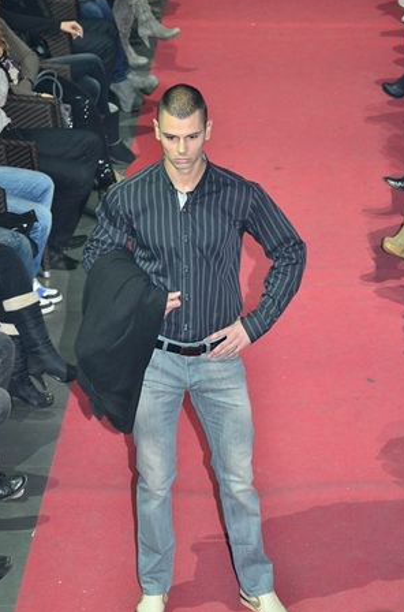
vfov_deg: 15.7
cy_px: 318
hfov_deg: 10.4
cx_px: 187
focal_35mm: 131
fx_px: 2212
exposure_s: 1/100
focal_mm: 75
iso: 800
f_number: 5.6
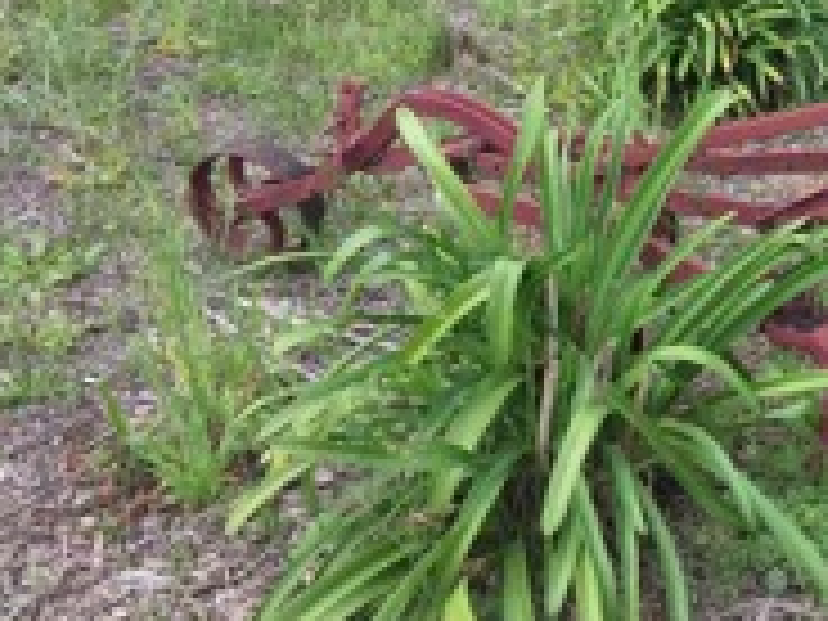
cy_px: 36
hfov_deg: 21.2
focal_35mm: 82
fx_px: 1961
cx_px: 1125
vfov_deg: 17.7
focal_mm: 4.15
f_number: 2.2
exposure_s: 1/412
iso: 32
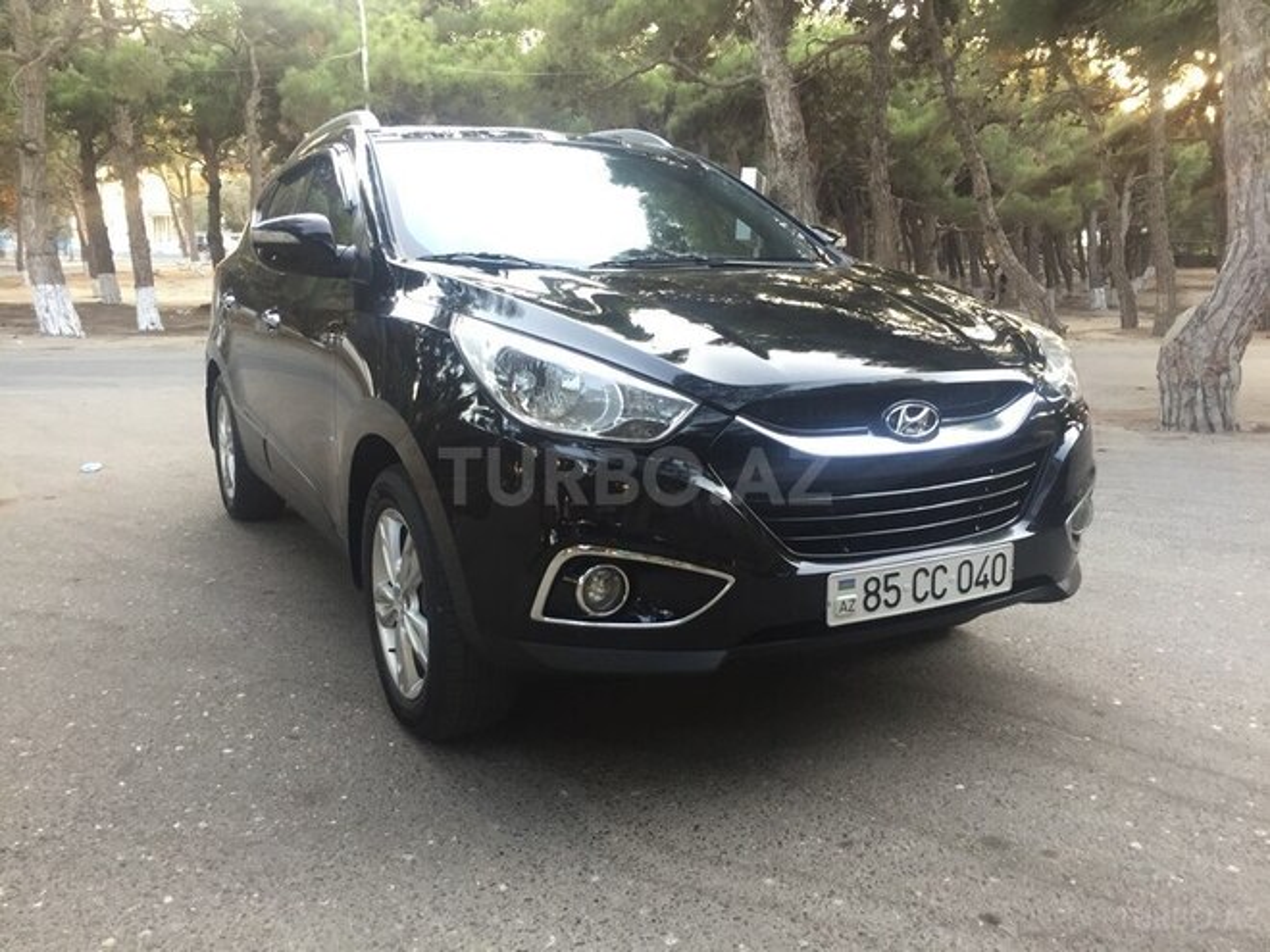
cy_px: 476
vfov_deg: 48.2
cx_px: 635
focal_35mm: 29
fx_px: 1064
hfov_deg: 61.7
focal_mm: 4.15
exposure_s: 1/33
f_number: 2.2
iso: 64
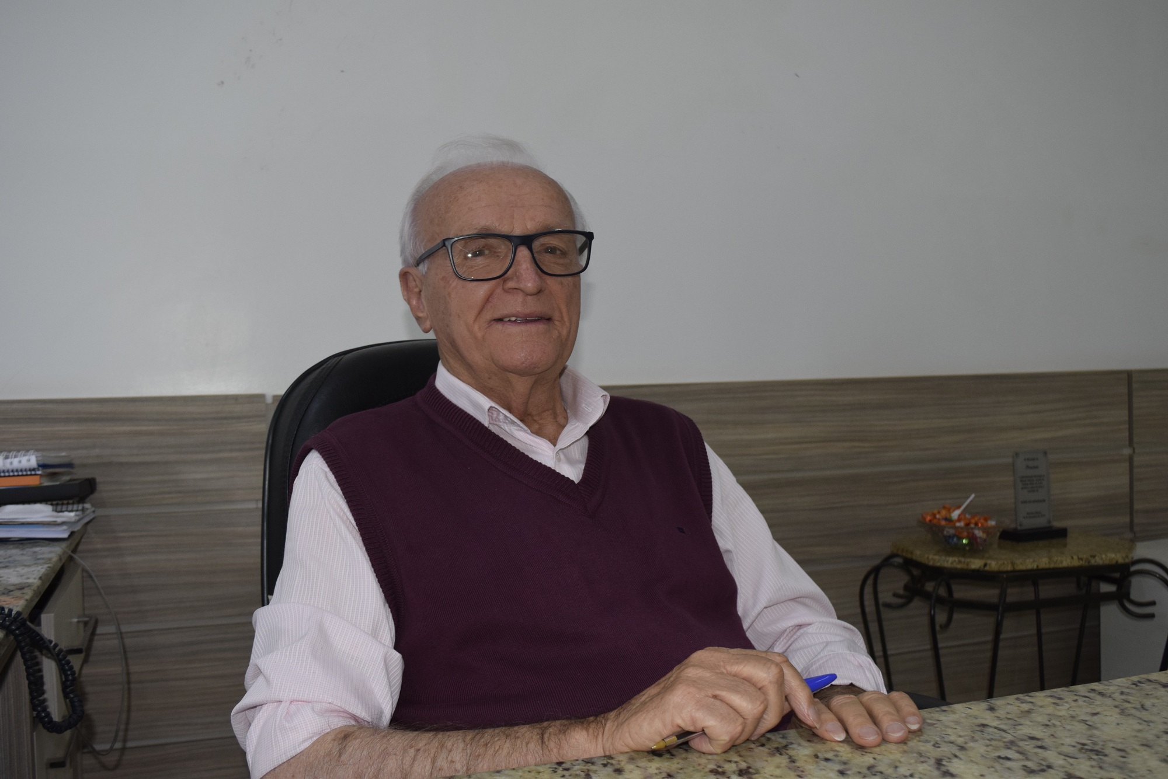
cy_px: 390
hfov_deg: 55.1
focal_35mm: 34
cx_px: 584
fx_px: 1119
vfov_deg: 38.4
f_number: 5
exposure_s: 1/100
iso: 800
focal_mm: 23
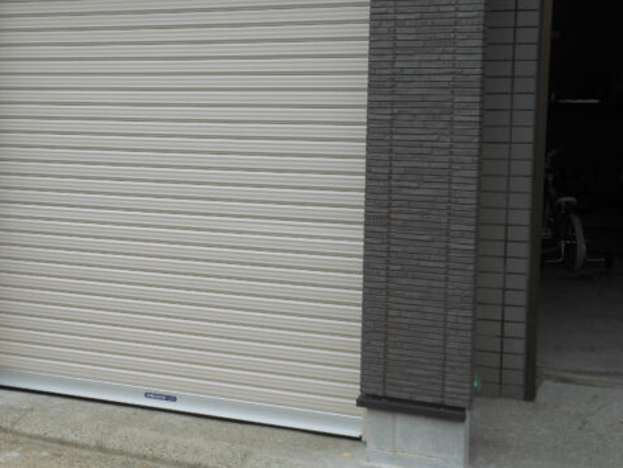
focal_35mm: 58
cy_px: 169
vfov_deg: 25.1
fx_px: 1044
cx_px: 176
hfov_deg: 32.7
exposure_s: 1/200
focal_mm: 6.8
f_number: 3.6
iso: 80
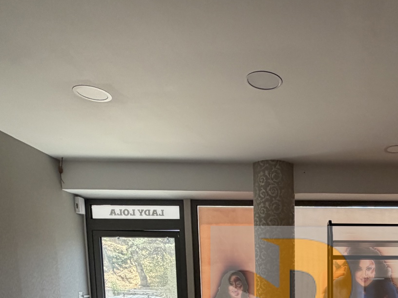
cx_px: 328
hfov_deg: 51.3
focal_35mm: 33
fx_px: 379
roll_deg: +1.0
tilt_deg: -2.2
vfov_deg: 36.8
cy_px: 321
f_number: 2.2
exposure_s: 1/121
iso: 200
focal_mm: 2.22
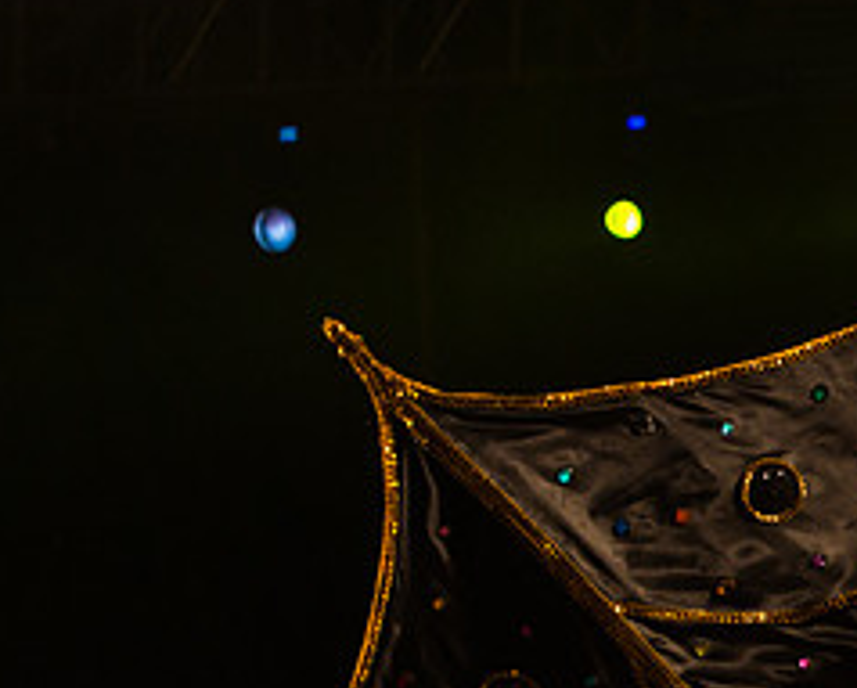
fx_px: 6628
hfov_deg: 7.3
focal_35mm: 261
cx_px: 1289
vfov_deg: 5.9
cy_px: 873
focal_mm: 86
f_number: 5.6
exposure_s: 1/320
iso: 2500
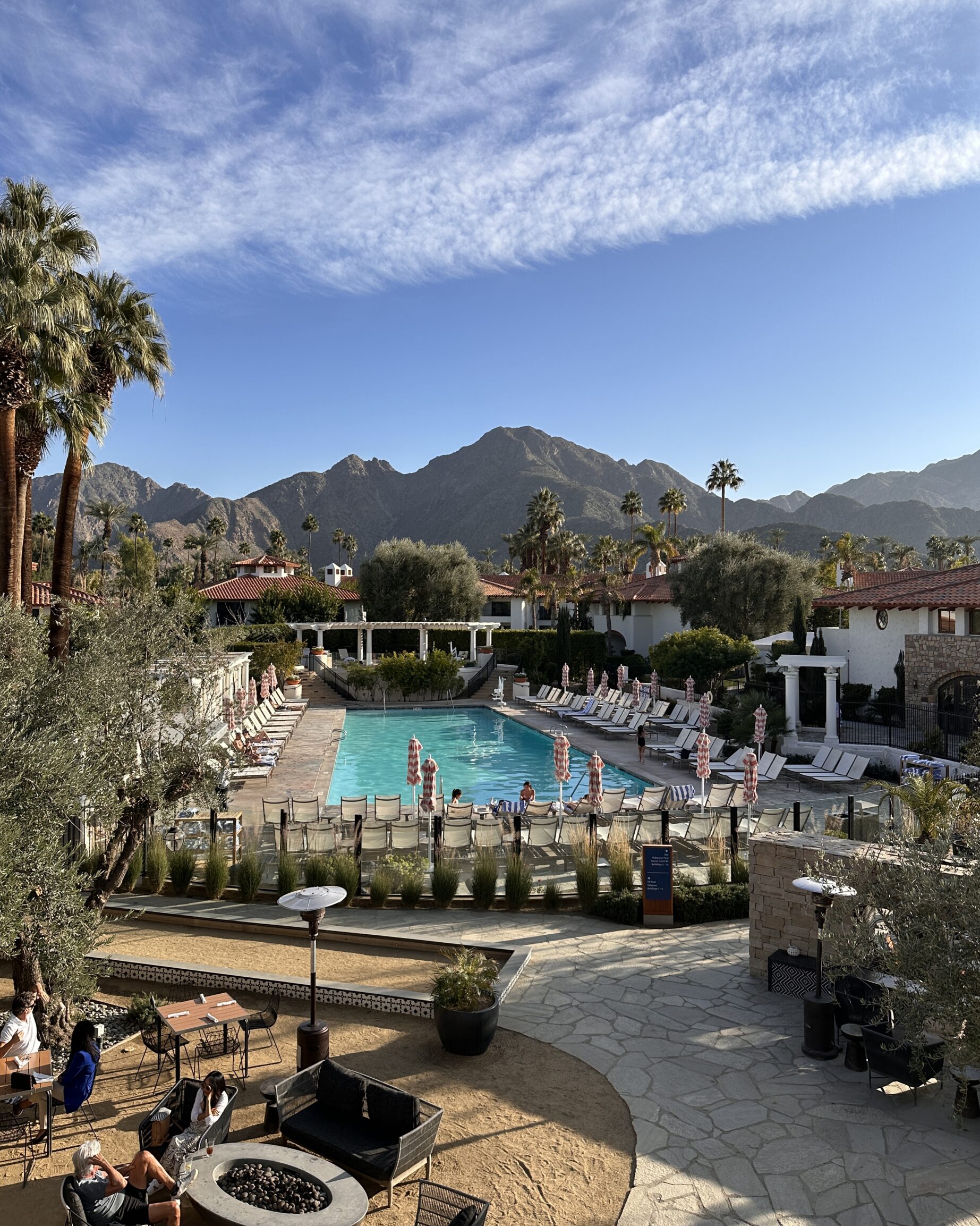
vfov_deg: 66.0
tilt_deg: +0.9
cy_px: 596
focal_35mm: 26
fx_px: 943
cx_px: 476
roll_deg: -0.3
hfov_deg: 54.9
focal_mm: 6.86
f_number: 1.78
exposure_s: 1/4348
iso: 80
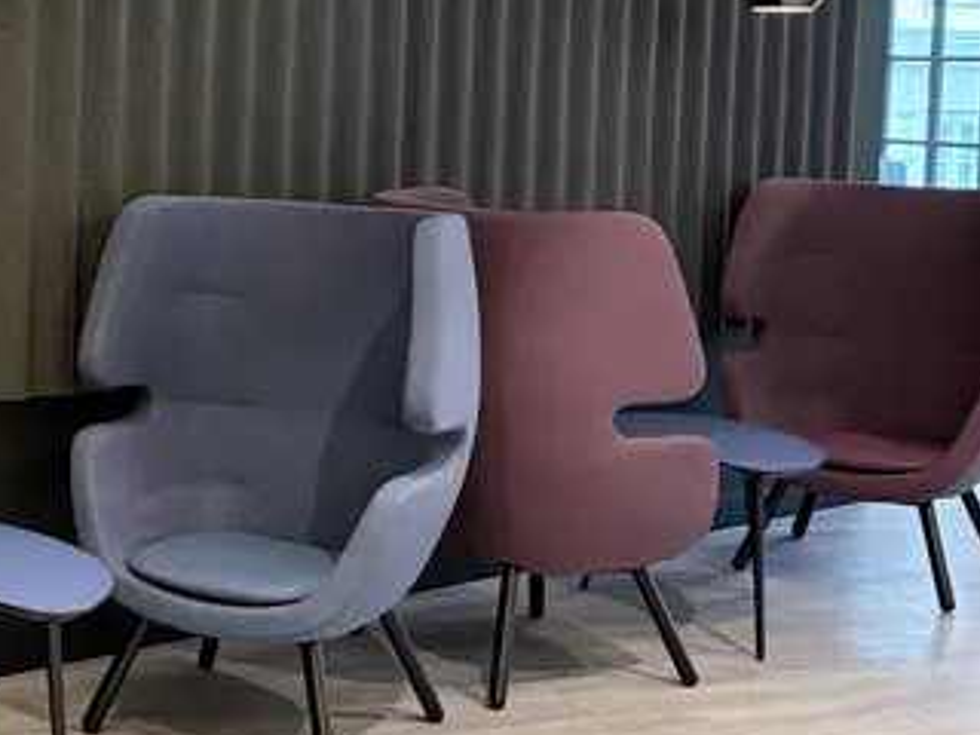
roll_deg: -1.4
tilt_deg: -2.6
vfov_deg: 22.3
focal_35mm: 65
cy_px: 153
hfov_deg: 27.5
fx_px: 1840
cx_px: -74
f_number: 1.6
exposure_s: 1/60
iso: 250
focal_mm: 5.96
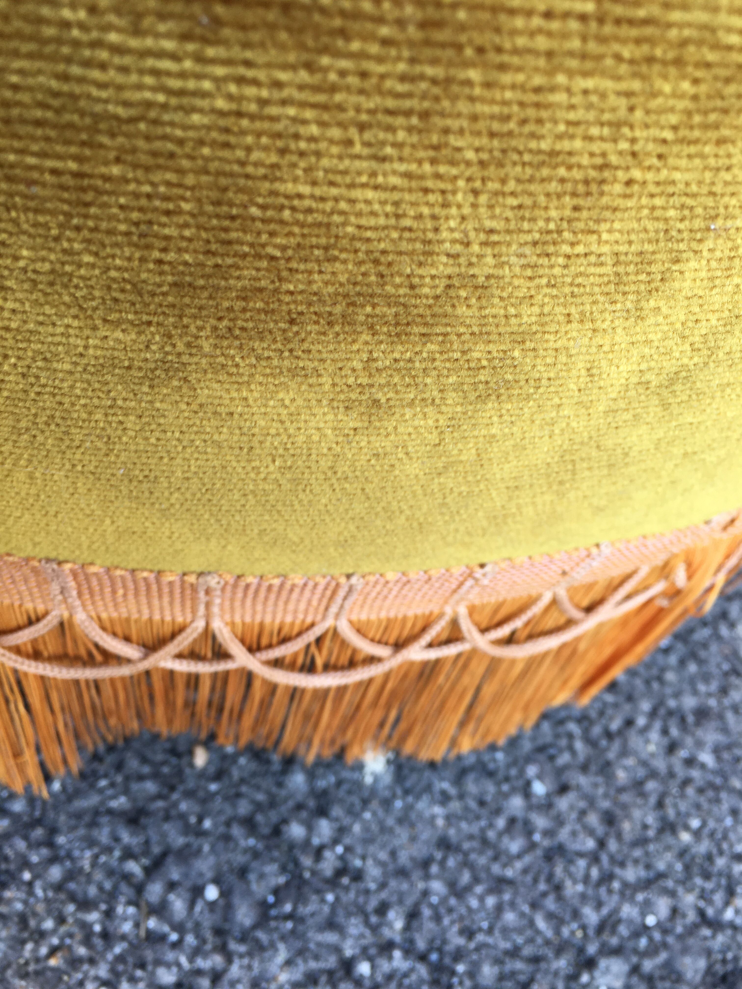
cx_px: 371
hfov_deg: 48.2
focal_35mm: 29
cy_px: 494
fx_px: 829
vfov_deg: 61.7
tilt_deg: -54.4
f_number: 2.2
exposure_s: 1/50
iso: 25
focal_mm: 4.15
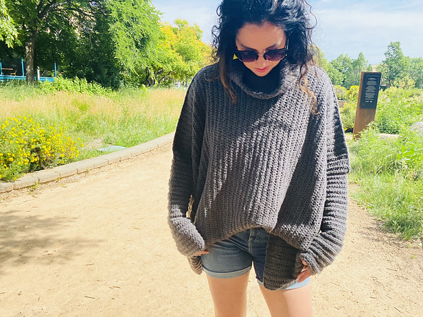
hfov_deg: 65.3
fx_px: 330
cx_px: 216
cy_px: 163
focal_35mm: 27
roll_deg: -2.3
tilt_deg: -14.4
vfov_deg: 51.3
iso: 32
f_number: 1.8
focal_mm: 4.25
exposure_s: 1/1585
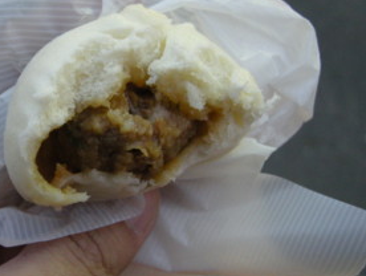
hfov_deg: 33.3
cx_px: 114
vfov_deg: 25.7
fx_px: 604
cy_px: 137
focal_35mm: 57
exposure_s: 1/60.2
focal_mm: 7.5
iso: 278
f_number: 2.7
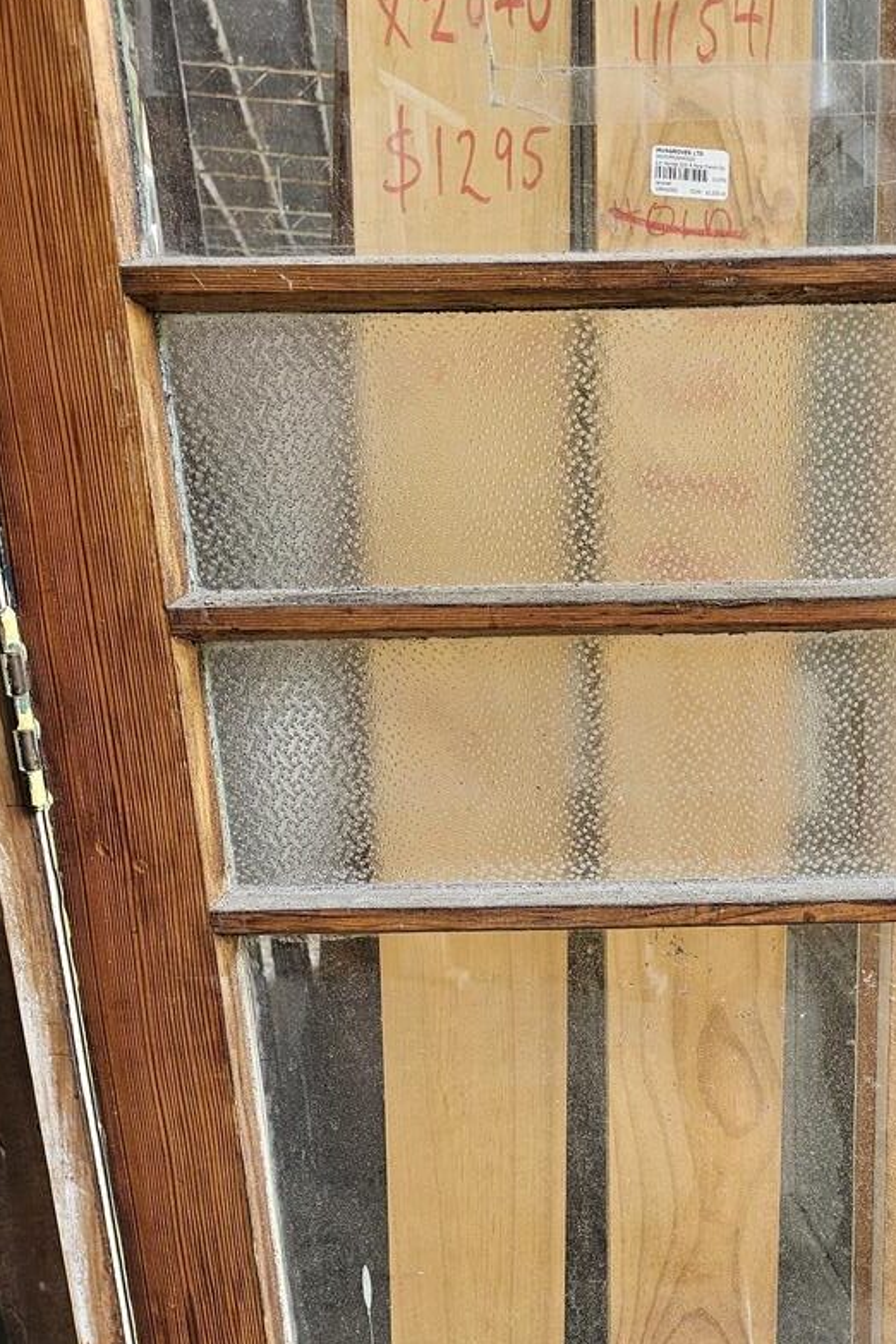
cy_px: 1087
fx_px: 1643
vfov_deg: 42.4
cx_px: 733
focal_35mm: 44
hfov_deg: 29.7
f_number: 1.7
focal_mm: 6.3
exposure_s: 1/190
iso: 50
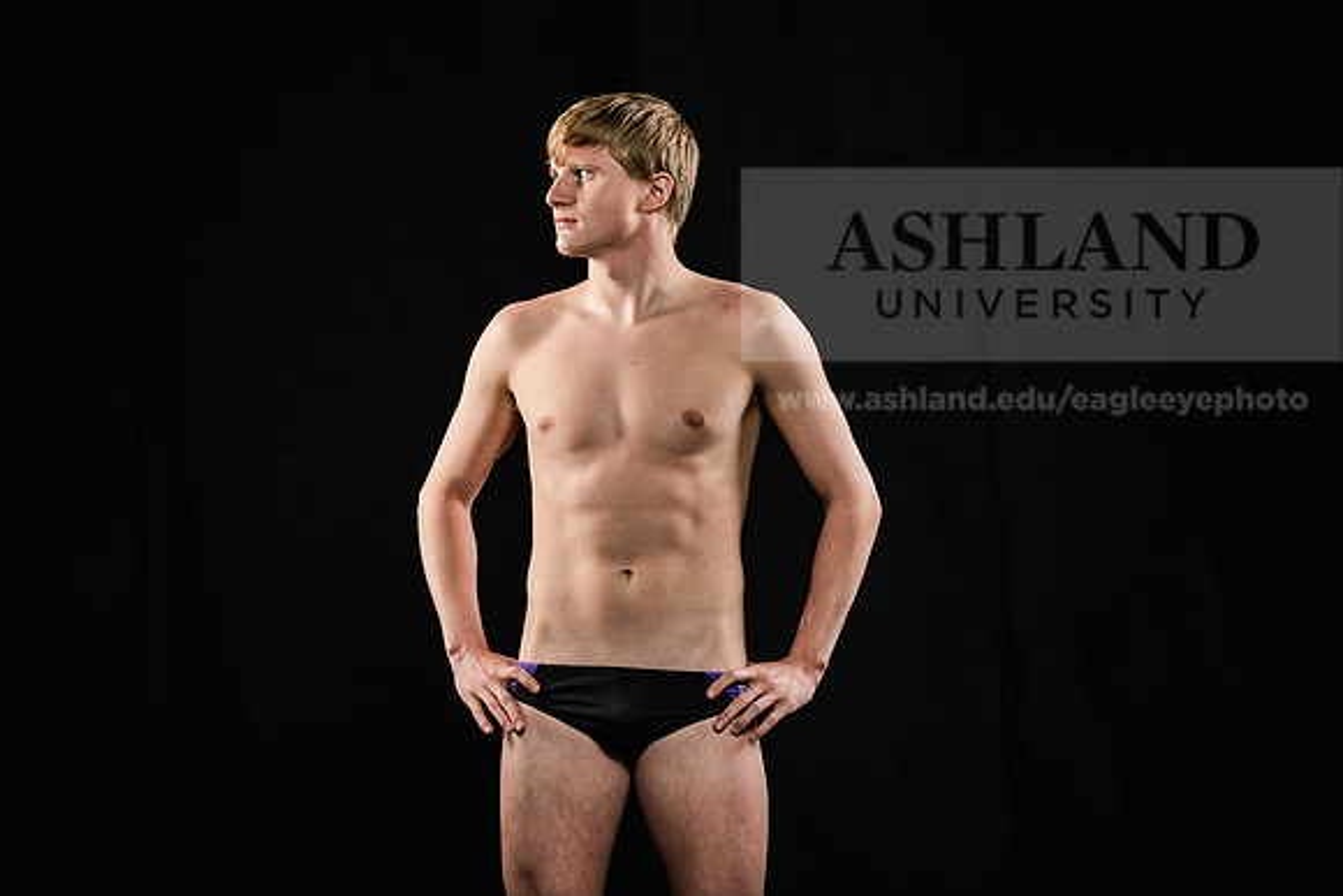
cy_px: 448
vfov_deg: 12.5
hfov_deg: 18.6
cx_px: 672
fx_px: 4104
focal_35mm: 110
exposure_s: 1/250
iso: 320
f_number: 6.3
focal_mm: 110
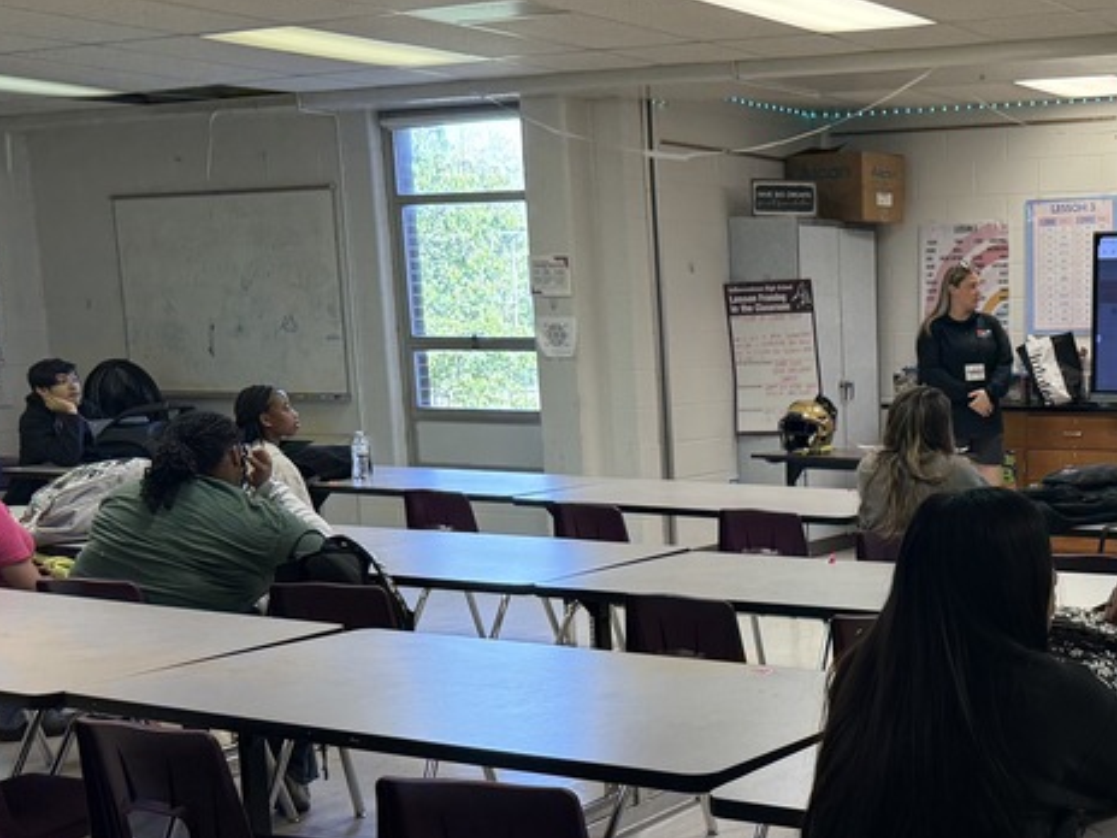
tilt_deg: -10.0
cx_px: 1009
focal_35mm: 53
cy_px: 604
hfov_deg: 34.2
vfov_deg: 27.2
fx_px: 1710
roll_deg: +0.4
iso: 125
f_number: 1.78
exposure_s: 1/60
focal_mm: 6.76
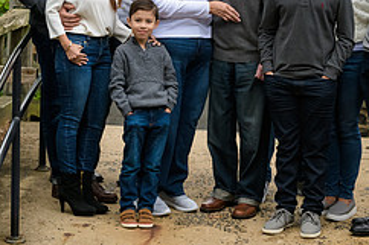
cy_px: 2
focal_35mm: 180
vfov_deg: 7.6
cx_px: 226
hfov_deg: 11.4
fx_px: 1844
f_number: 5.6
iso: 1000
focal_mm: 75
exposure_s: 1/400
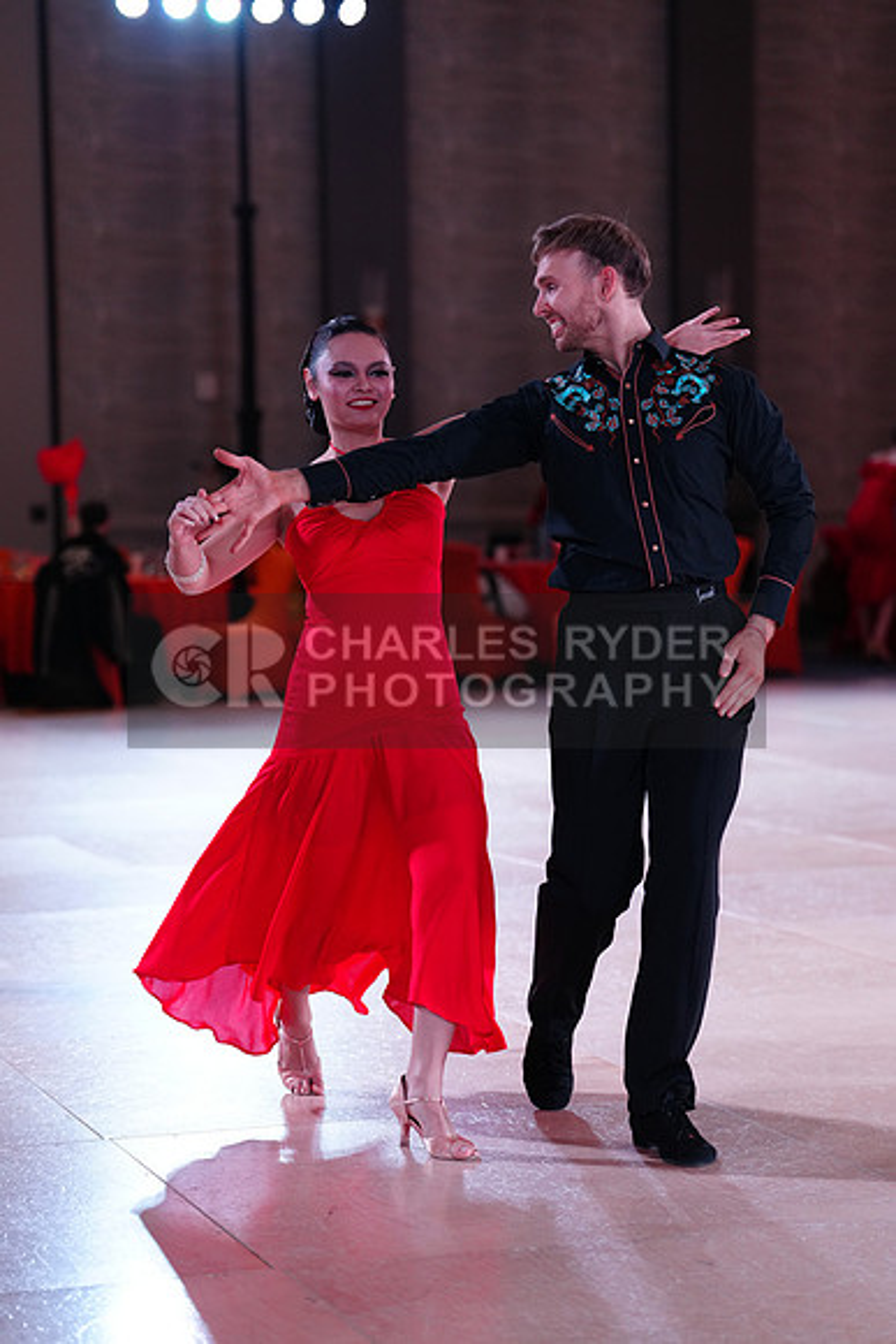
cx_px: 448
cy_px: 672
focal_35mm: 93
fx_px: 3470
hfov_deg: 14.7
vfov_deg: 21.9
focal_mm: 93
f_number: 2.8
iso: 2000
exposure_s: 1/500
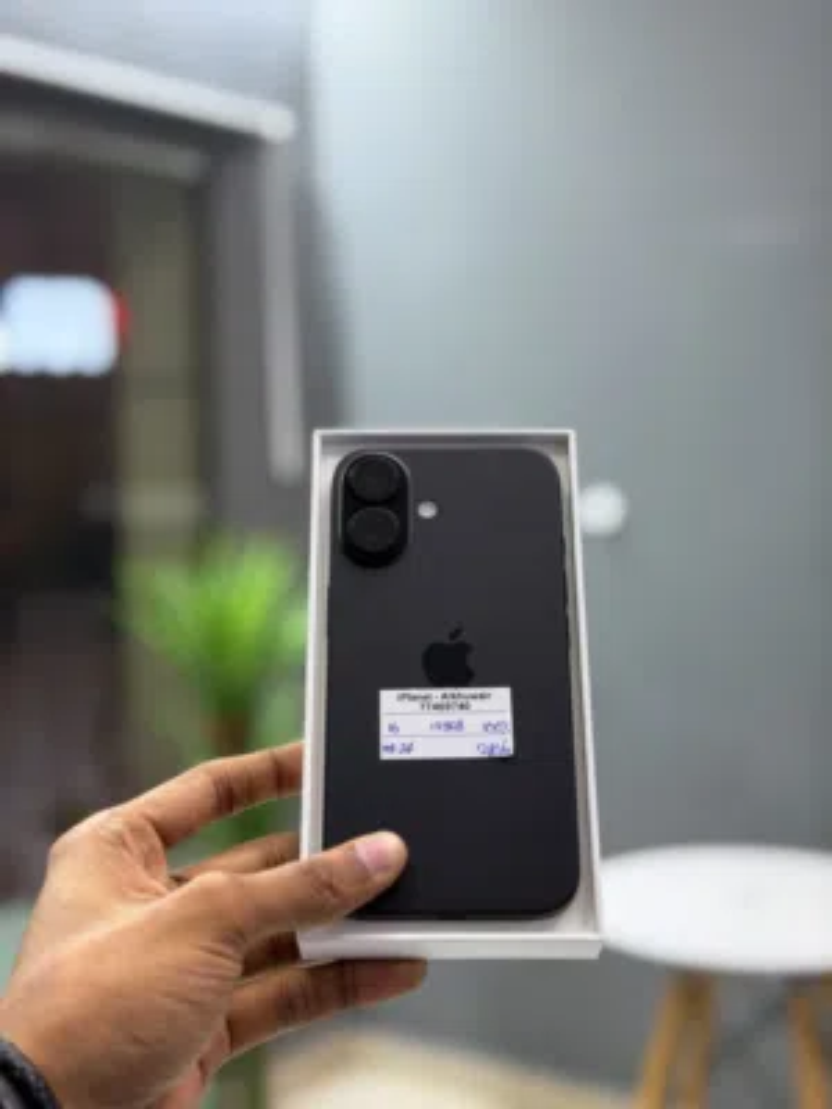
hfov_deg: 30.3
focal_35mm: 48
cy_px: 554
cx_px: 416
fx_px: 1538
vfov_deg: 39.7
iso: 64
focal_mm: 6.76
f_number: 1.78
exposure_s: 1/50
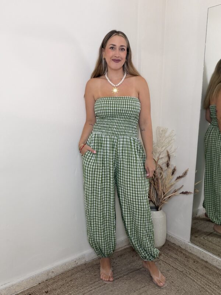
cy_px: 148
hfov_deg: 46.8
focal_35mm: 30
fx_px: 255
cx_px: 110
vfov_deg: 60.0
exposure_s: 1/60
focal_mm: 2.71
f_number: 1.9
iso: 125
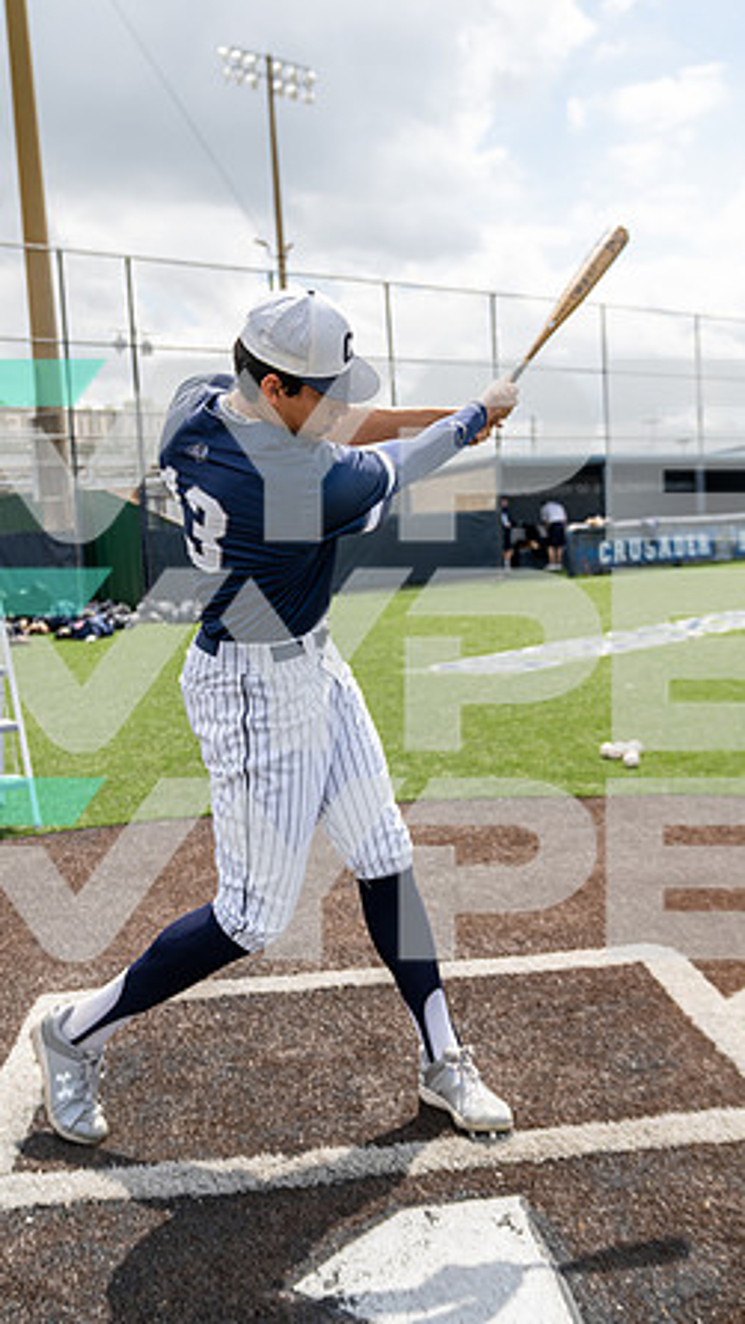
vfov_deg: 54.0
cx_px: 371
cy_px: 662
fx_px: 1299
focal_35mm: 37
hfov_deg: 32.0
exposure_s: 1/1250
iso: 250
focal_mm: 35
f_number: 4
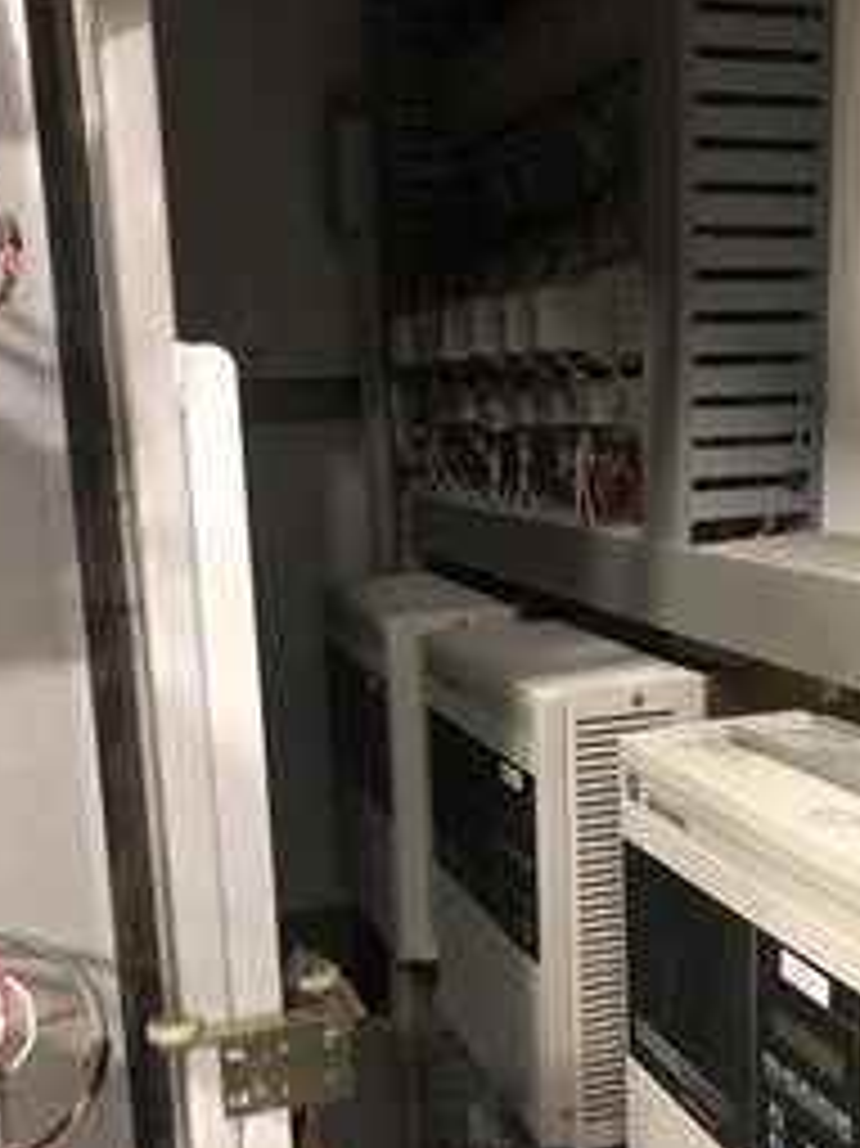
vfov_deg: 42.5
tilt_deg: -13.2
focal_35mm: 44
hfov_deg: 32.7
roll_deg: +1.6
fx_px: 1459
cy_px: 743
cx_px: 531
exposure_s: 1/6
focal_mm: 4
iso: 100
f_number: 1.8
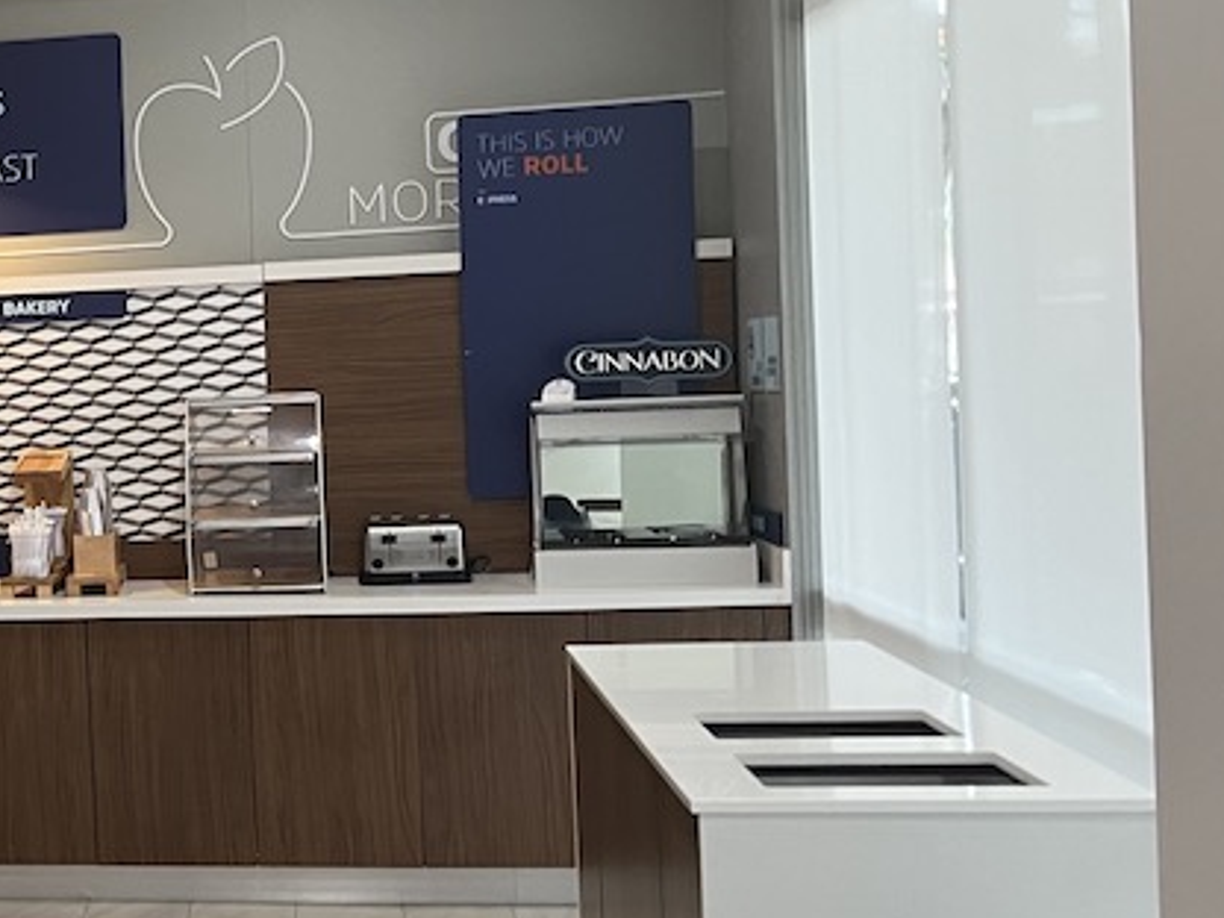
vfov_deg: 22.9
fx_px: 2263
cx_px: -191
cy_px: 465
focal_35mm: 64
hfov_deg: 27.2
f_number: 1.6
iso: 160
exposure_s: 1/60
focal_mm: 5.1
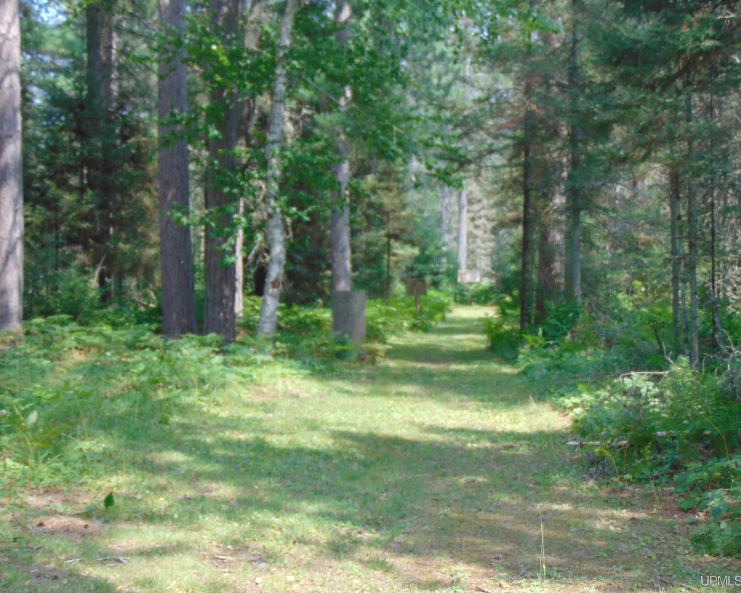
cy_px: 295
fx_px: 1382
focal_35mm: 63
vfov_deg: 24.2
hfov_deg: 30.0
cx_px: 374
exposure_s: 1/160
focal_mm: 10.8
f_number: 3.6
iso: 80
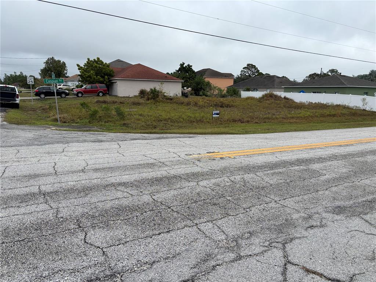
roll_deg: -1.1
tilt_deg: -11.6
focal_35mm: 26
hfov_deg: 67.3
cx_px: 188
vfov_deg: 53.1
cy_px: 141
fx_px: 282
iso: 50
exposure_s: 1/2778
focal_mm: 5.96
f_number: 1.6
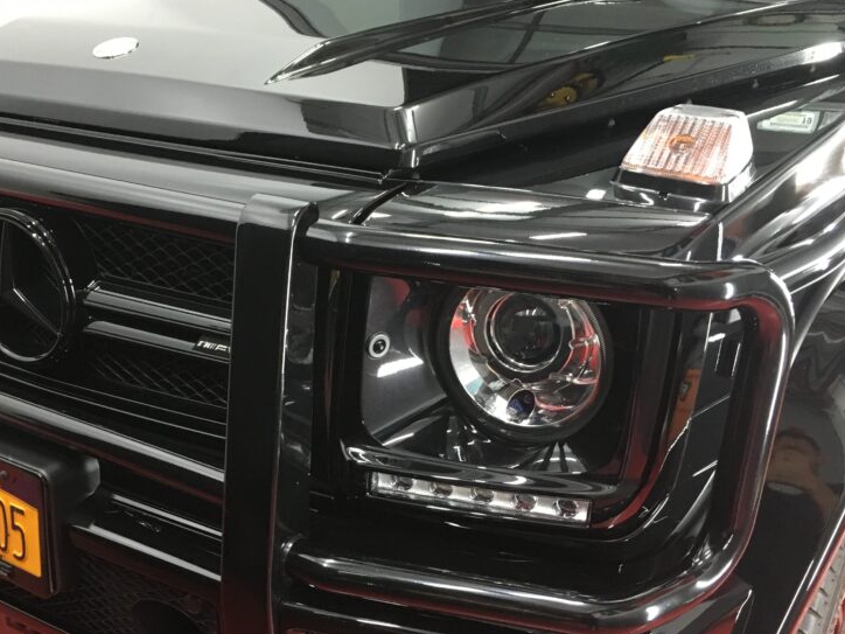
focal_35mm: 41
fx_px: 1001
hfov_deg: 45.5
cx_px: 328
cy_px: 406
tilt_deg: -26.8
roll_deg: +1.7
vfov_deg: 34.9
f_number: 2.2
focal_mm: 4.15
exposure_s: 1/30
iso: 200
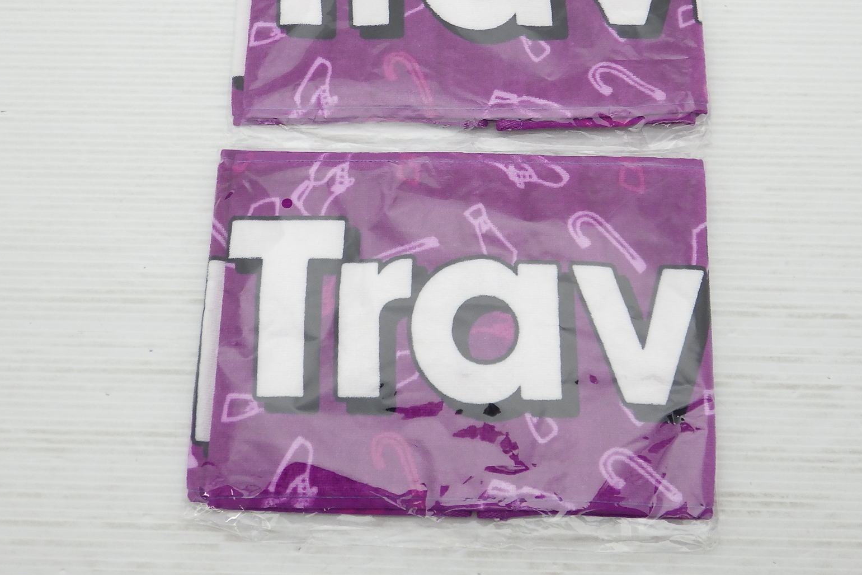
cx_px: 475
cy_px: 178
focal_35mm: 47
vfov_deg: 28.4
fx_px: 1125
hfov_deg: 41.9
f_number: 3.8
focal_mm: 6.1
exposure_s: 1/125
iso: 125
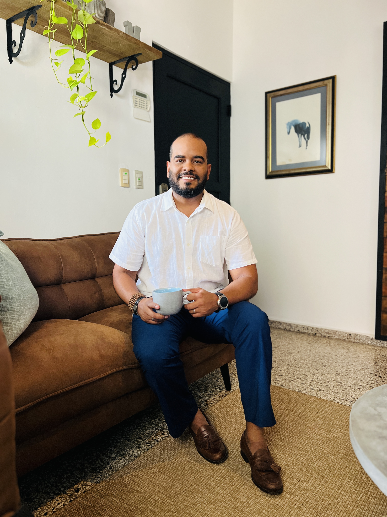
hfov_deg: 53.1
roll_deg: +0.2
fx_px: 388
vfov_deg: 67.3
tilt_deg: -5.4
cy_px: 258
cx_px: 194
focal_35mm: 26
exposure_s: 1/60
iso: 400
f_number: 1.5
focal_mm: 5.7
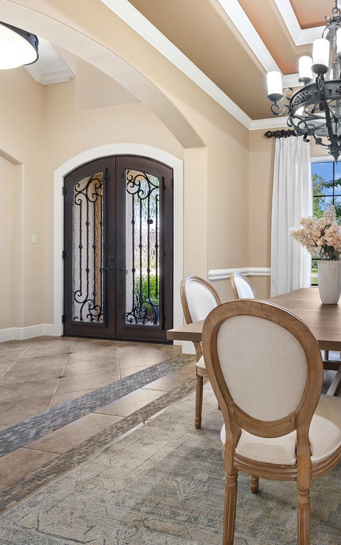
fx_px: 339
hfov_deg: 48.1
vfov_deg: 77.7
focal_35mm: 23
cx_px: 304
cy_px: 272
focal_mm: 14.5
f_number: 7.1
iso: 800
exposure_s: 1/6
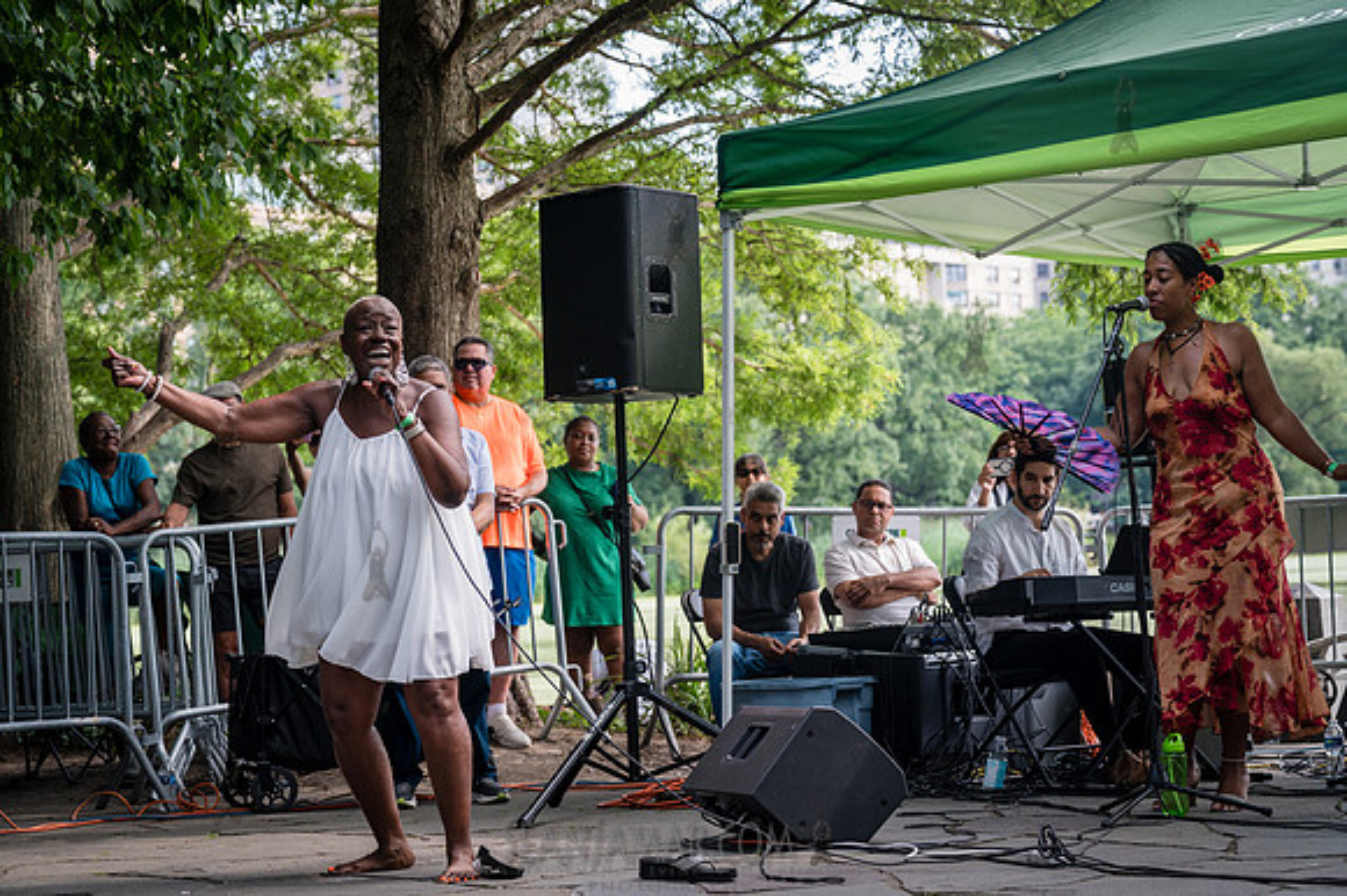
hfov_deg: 28.9
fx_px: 2618
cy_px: 448
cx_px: 674
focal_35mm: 70
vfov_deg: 19.4
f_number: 4
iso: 640
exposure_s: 1/640
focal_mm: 70
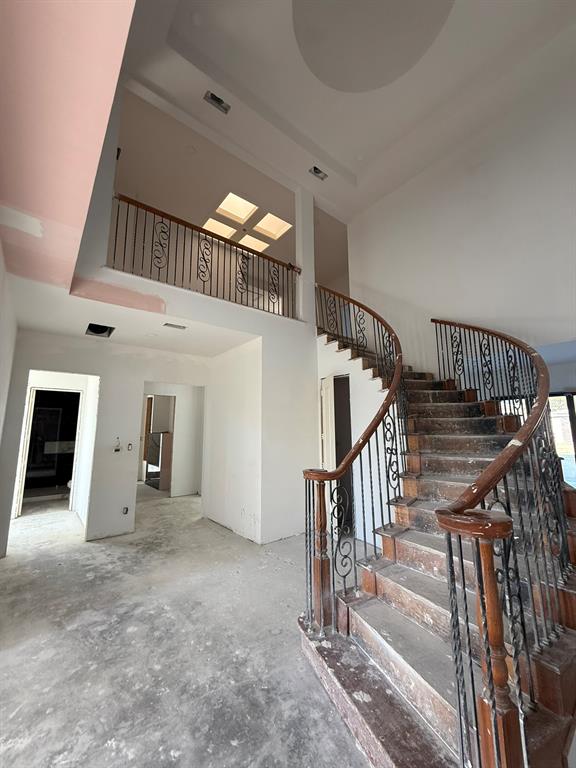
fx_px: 311
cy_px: 384
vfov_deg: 102.1
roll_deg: +0.4
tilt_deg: +10.9
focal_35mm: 14
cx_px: 288
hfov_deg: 85.7
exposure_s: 1/99
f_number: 2.2
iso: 125
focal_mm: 2.22
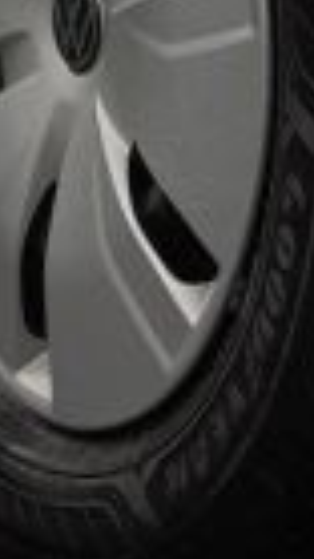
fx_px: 10105
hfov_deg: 1.8
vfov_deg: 3.1
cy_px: -1227
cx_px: 664
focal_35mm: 681
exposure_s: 1/160
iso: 100
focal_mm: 56.7
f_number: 4
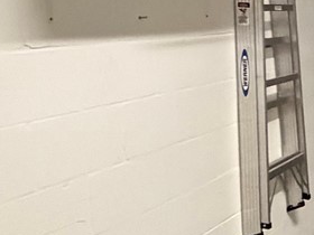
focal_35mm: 80
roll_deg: +0.9
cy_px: 69
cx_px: 682
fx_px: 726
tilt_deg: -5.3
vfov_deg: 18.4
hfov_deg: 16.3
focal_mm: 2.22
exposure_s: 1/60
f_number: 2.2
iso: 1000
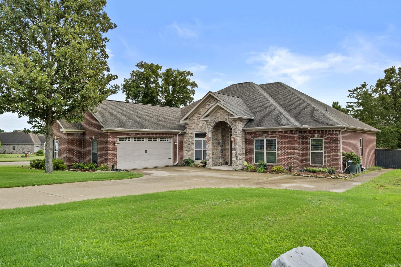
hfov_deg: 71.5
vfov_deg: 51.3
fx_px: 278
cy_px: 134
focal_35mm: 25
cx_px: 200
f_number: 8
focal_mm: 16.6
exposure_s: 1/100
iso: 400
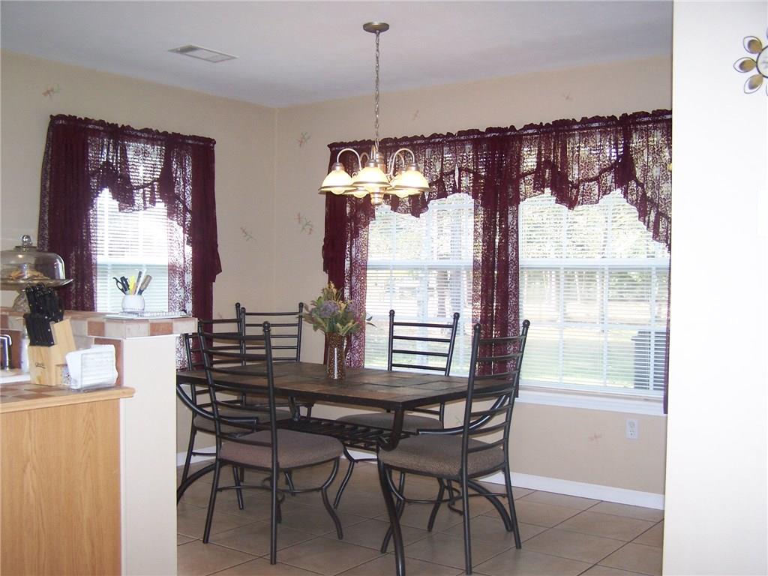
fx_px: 843
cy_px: 288
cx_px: 384
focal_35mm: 38
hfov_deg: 49.0
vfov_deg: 37.7
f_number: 2.8
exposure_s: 1/60
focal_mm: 6.3
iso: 140
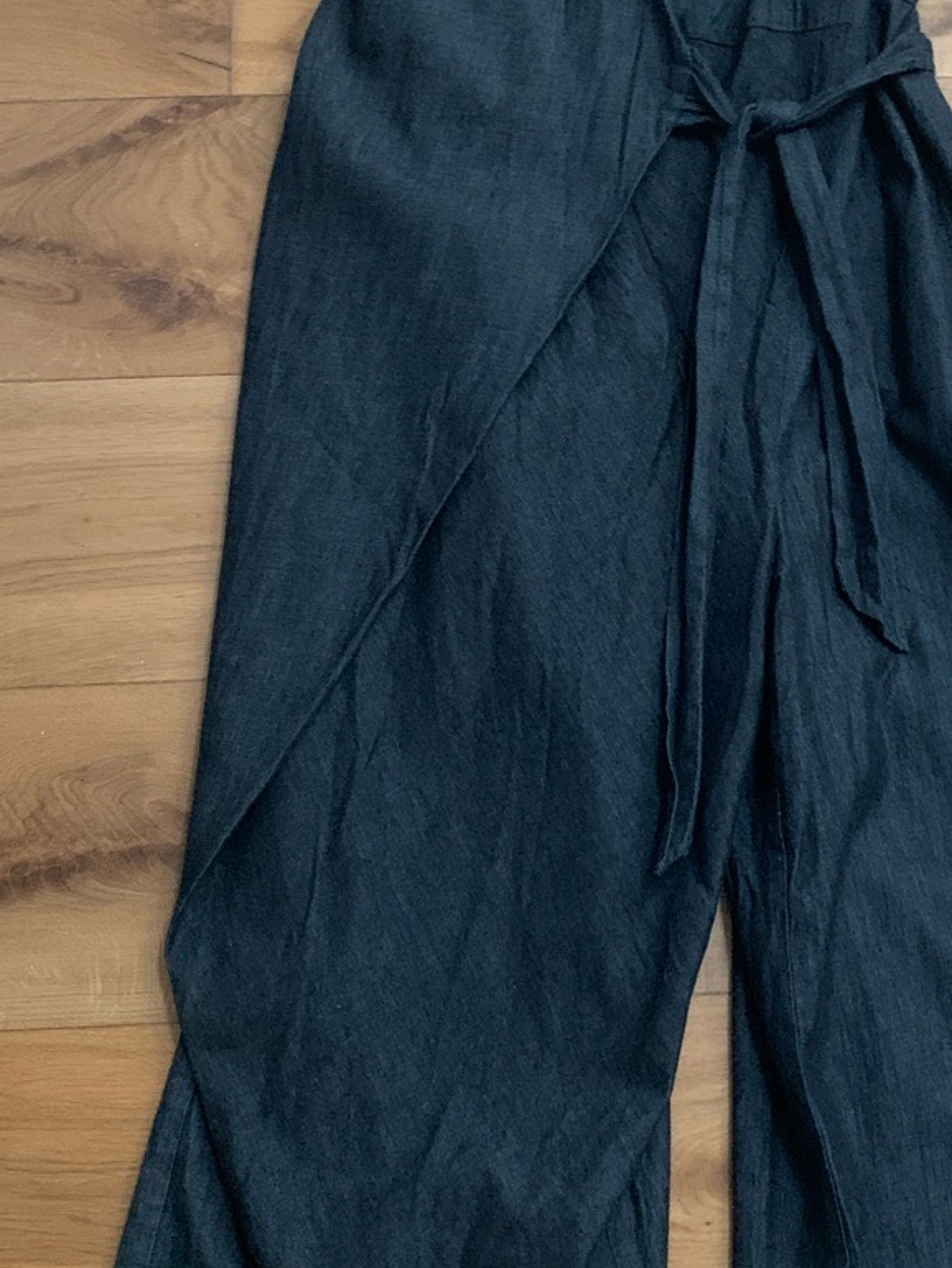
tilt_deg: -69.8
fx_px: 1979
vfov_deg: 35.5
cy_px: 558
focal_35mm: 54
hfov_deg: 26.8
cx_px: 679
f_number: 1.8
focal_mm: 4.25
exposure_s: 1/30
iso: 640
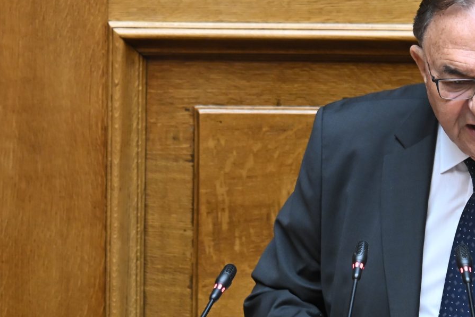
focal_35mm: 871
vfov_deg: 1.6
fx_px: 11491
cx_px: 424
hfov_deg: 2.4
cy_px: 263
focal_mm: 380
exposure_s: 1/200
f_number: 6
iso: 3600
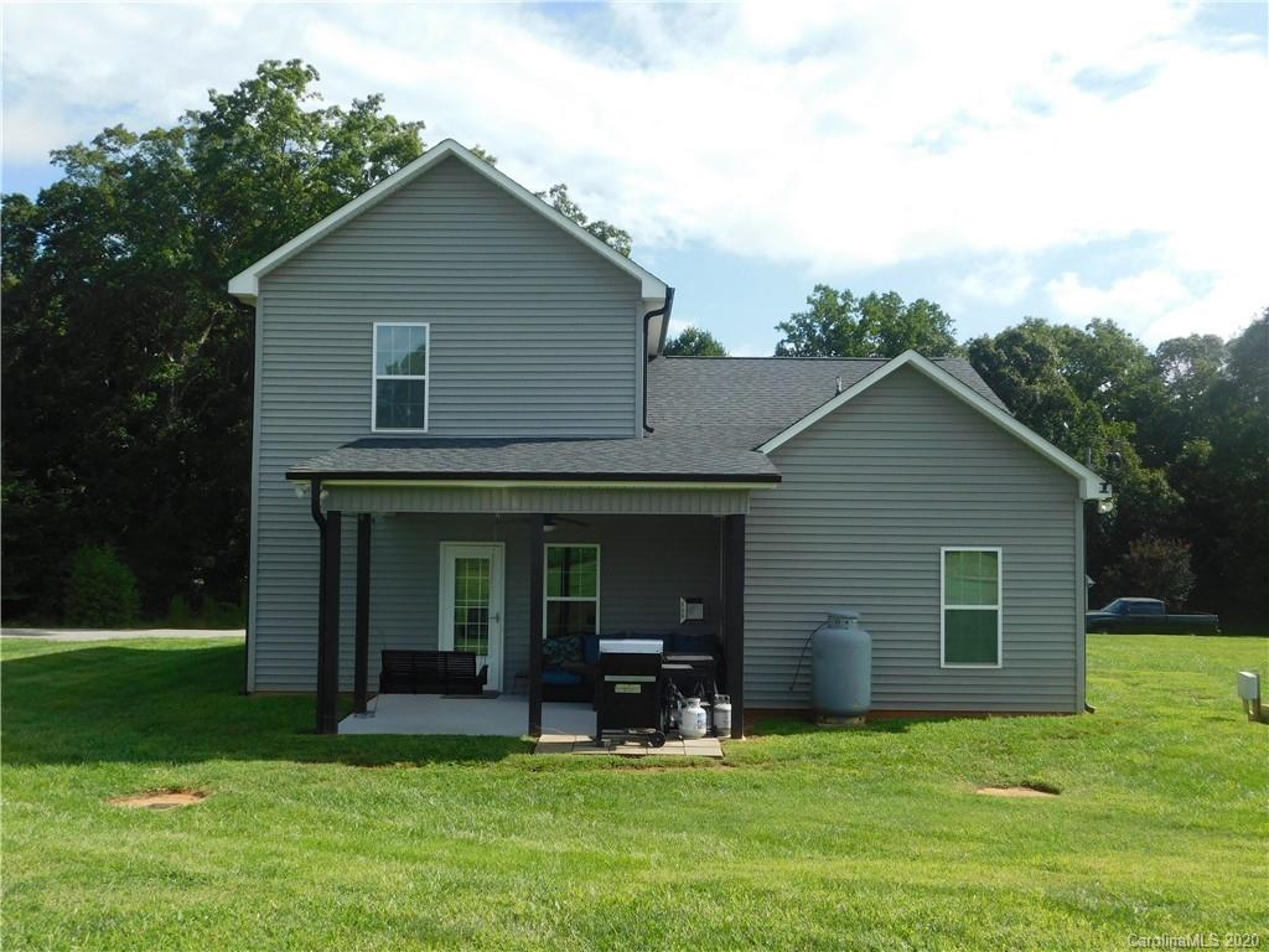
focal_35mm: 36
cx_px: 634
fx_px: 1320
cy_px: 476
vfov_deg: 39.7
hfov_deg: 51.4
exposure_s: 1/1000
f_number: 3.5
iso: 125
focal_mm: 6.3
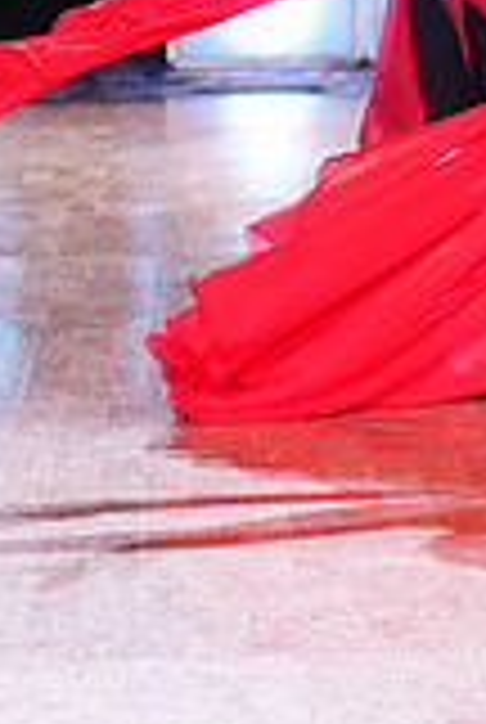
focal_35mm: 252
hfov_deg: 5.4
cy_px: -351
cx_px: 677
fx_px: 5081
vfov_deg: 8.0
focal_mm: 70
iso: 1600
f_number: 2.8
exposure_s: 1/400
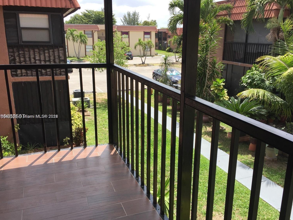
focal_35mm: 31
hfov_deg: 58.3
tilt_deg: -15.6
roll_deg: -1.1
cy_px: 117
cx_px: 152
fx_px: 262
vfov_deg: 45.4
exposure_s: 1/1041
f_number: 2.2
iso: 32
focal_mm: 4.15
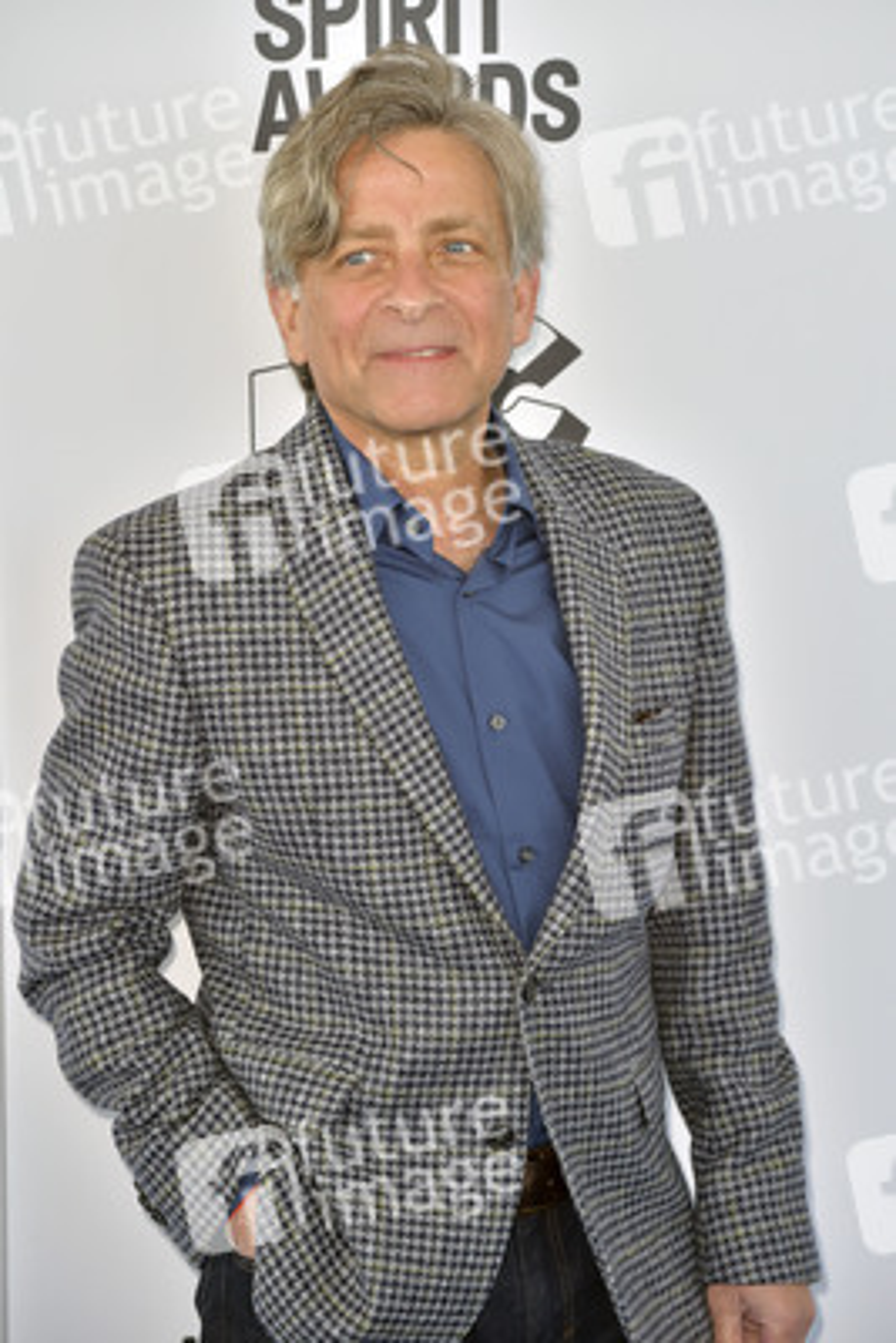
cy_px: 672
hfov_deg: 8.6
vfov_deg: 12.8
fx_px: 5968
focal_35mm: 160
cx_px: 448
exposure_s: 1/320
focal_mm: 160
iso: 500
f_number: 6.3
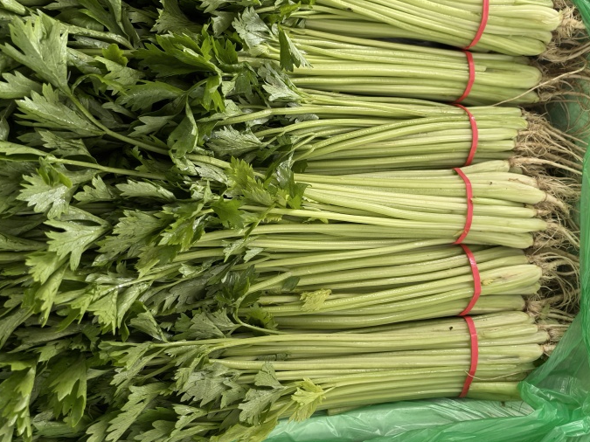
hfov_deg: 56.8
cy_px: 184
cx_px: 298
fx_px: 545
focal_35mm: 32
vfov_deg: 44.0
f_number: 2
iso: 6400
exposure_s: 1/608
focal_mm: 6.98
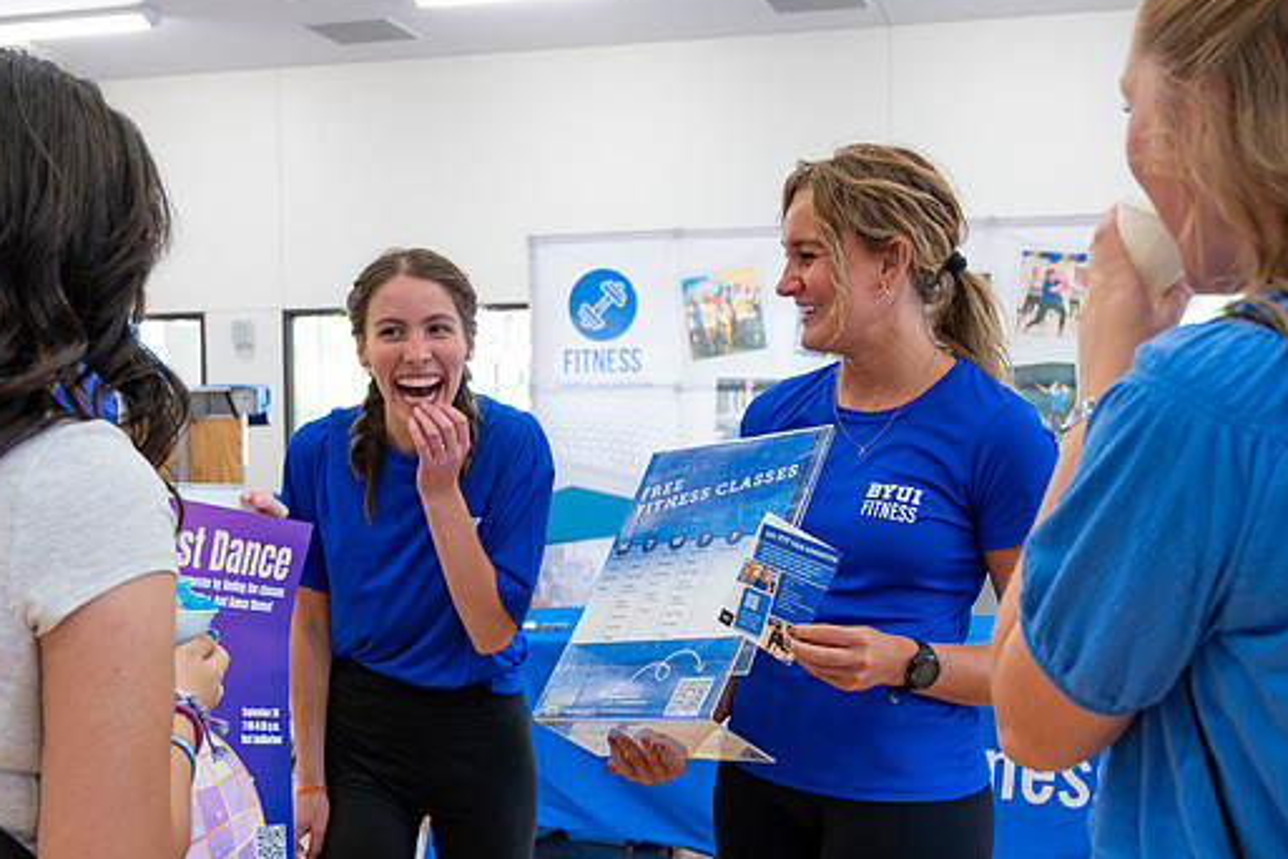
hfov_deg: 41.9
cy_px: 483
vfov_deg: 28.6
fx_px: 1681
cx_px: 643
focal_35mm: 47
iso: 2000
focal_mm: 27
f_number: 4
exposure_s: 1/250
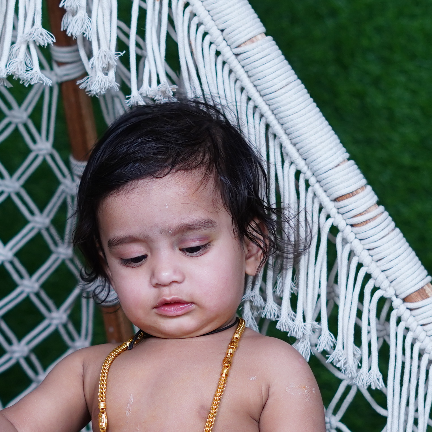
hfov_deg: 10.5
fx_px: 2358
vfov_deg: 10.4
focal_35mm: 167
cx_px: 135
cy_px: 397
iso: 320
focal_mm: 50
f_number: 2.5
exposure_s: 1/250
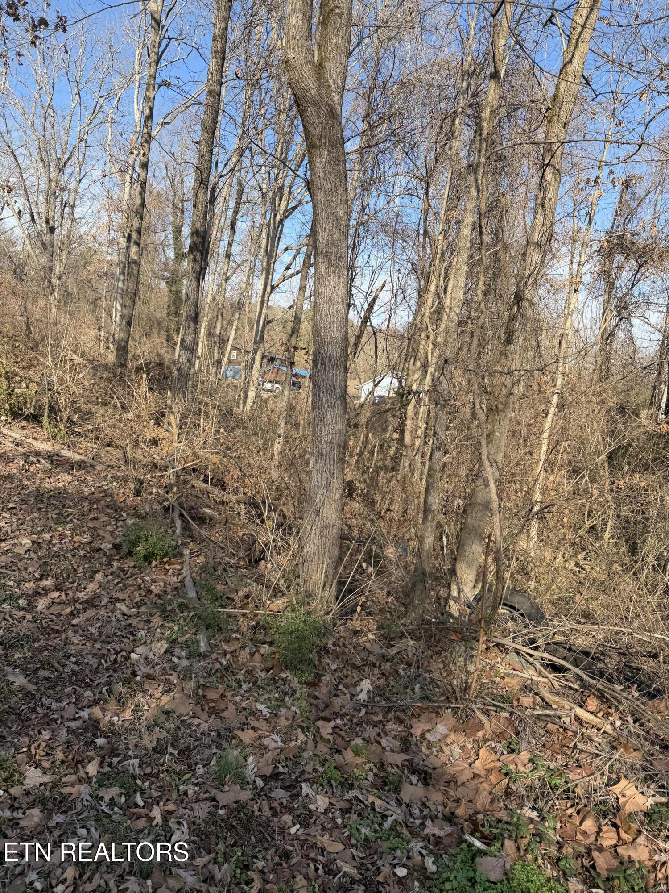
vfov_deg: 71.6
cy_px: 446
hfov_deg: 56.8
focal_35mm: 24
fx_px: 618
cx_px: 334
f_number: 1.78
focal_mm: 6.76
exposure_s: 1/1250
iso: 80
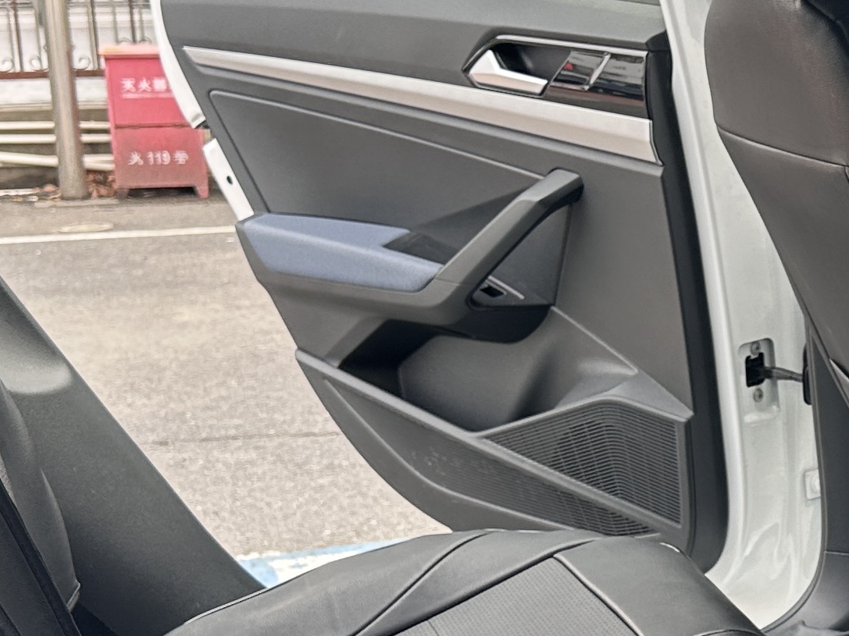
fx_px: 2183
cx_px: 940
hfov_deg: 20.9
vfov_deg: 16.6
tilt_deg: -11.4
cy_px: 432
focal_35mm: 89
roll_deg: +2.1
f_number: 1.78
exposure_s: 1/297
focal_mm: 6.86
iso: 80
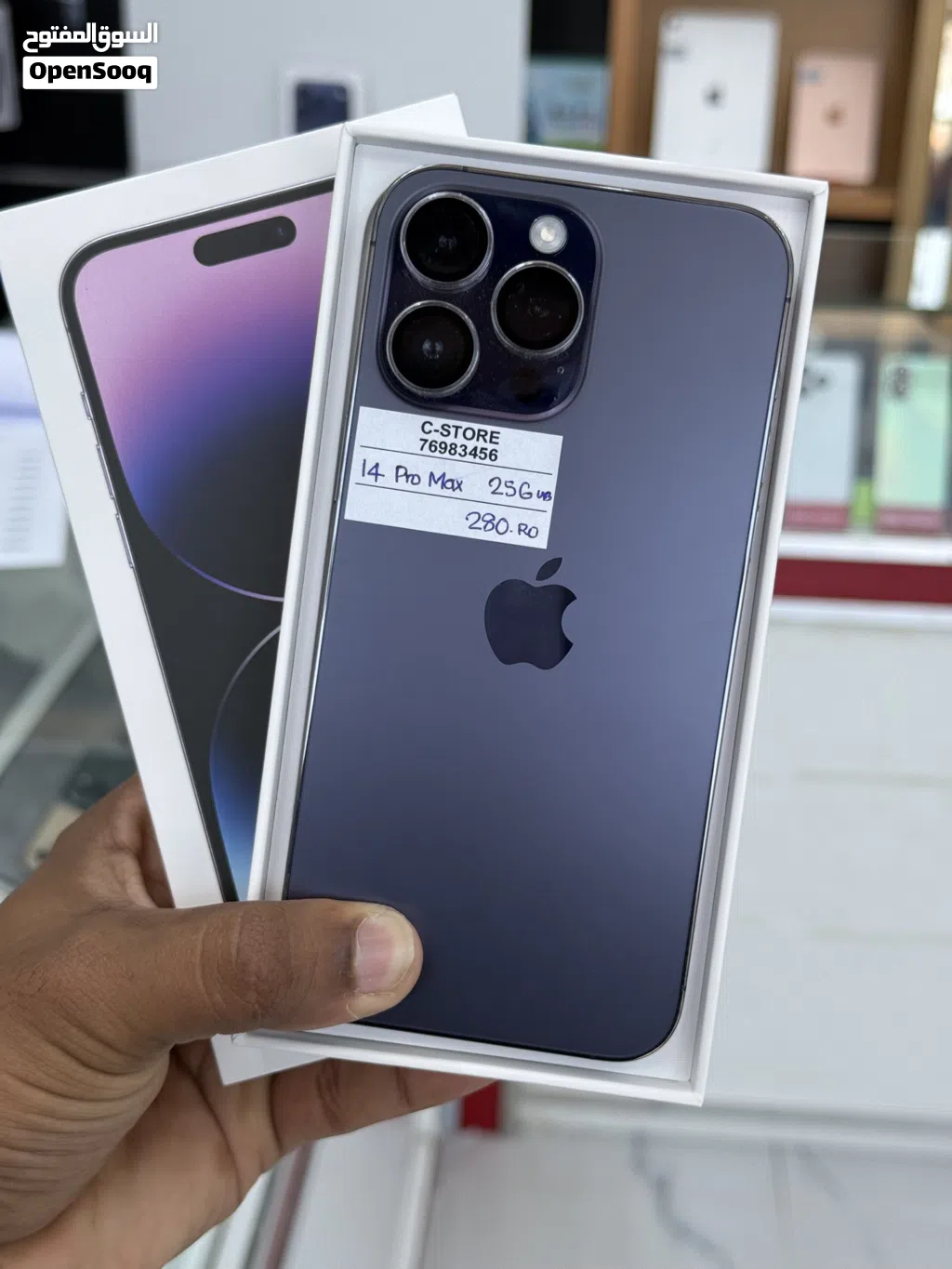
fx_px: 1760
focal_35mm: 48
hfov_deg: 30.3
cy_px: 634
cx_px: 476
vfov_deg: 39.7
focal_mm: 6.76
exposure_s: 1/583
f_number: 1.78
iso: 80
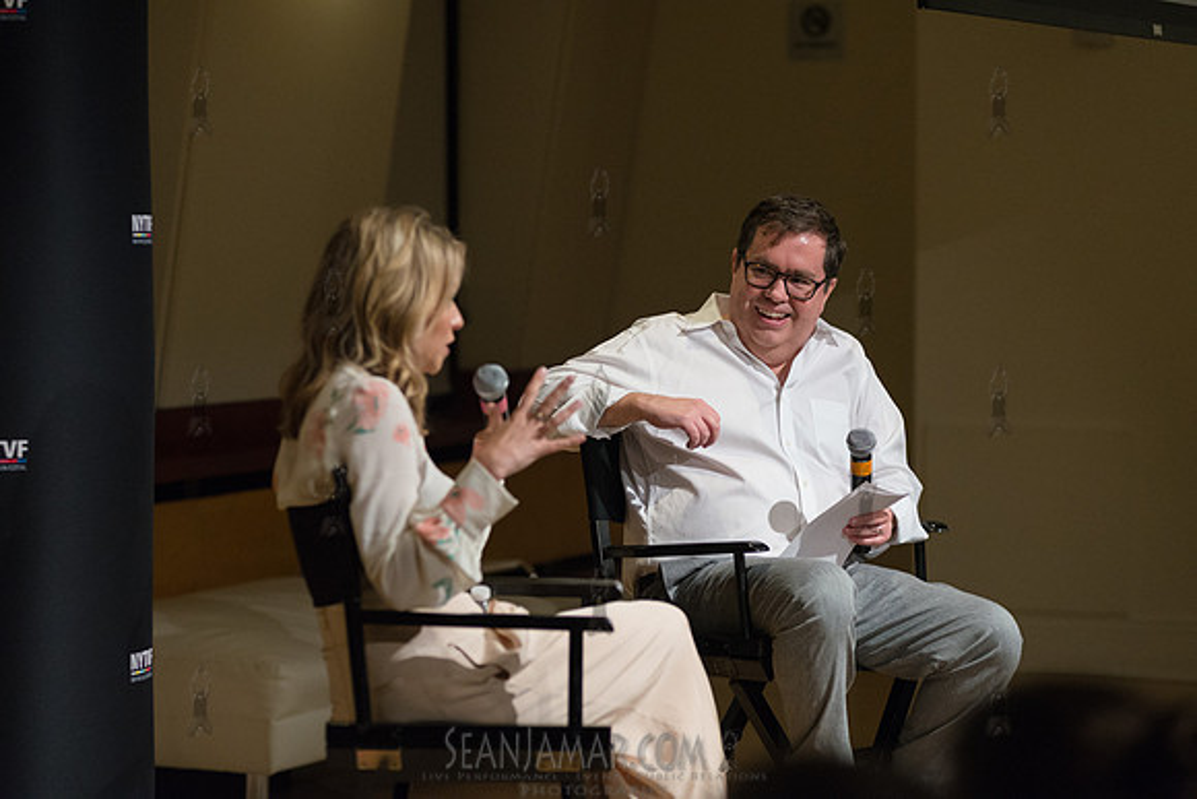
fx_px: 4157
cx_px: 598
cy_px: 400
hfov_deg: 16.4
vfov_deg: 11.0
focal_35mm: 125
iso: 2500
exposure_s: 1/500
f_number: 4
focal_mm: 125
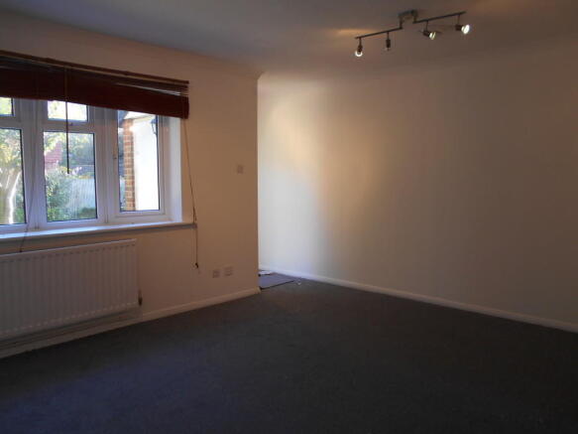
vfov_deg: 53.0
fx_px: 434
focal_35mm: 26
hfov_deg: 67.3
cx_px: 289
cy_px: 217
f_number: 3.2
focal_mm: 4.6
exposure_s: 1/40
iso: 80
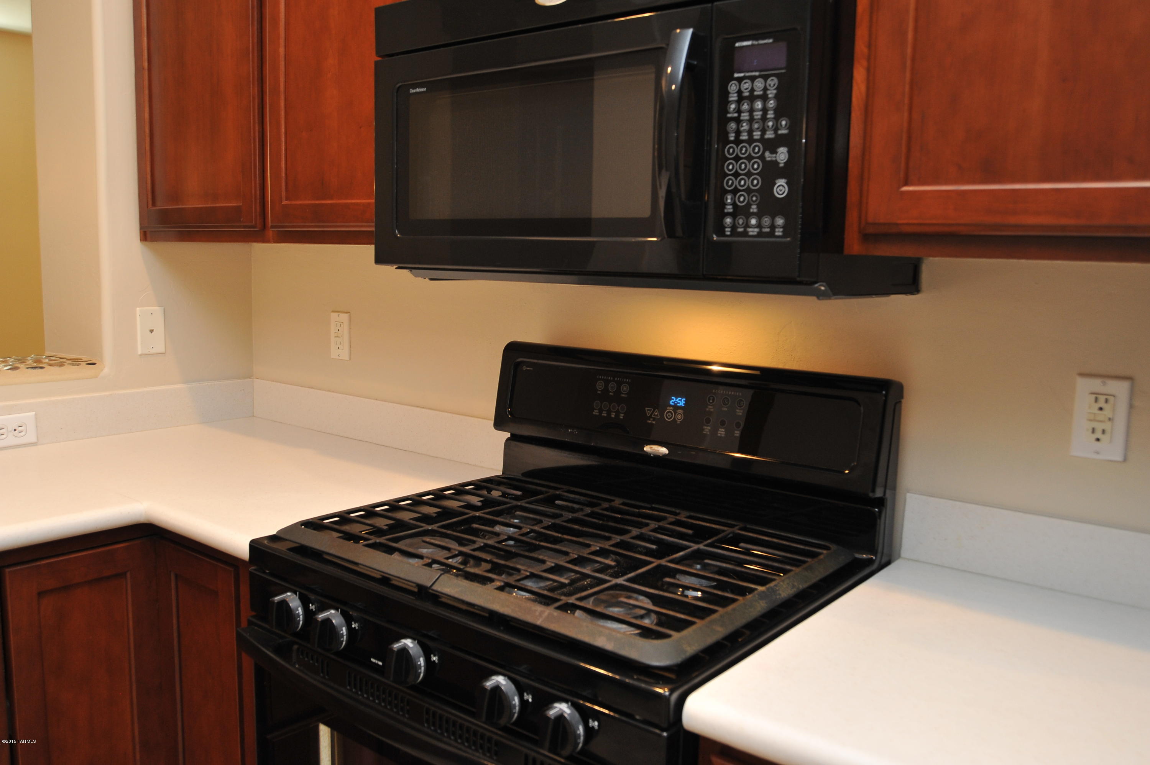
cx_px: 575
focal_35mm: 30
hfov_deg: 62.0
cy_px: 382
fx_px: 958
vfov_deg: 43.6
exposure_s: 1/30
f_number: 5.6
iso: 1000
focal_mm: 30
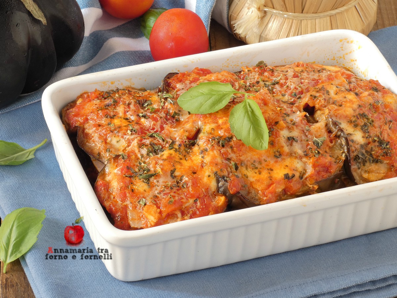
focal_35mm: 177
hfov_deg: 11.2
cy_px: 149
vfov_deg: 8.4
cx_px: 198
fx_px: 2030
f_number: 7.1
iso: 80
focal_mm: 31.7
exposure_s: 1/1.6
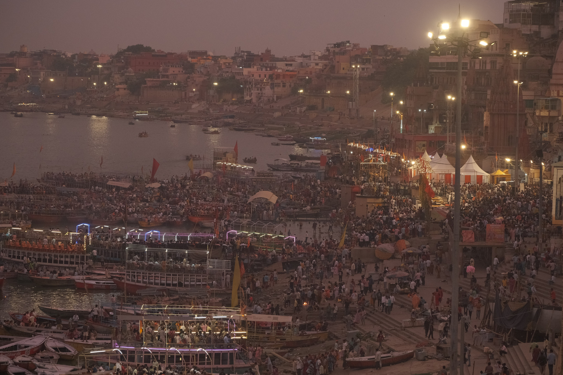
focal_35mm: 113
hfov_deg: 18.1
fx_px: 1767
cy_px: 188
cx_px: 282
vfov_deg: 12.1
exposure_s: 1/125
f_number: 4
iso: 1600
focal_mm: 75.4
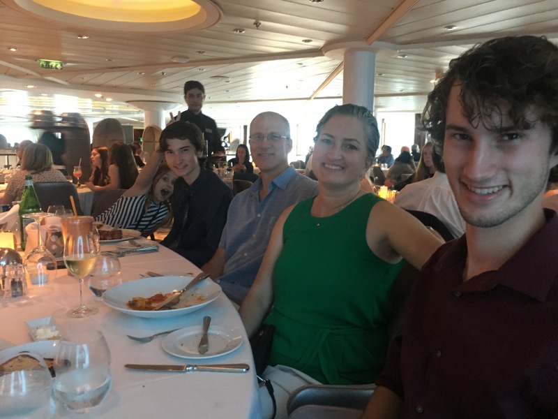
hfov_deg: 61.7
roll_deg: -0.7
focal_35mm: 29
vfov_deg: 48.2
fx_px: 467
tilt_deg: -6.5
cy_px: 210
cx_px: 279
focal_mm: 4.15
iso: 200
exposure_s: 1/15
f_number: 2.2
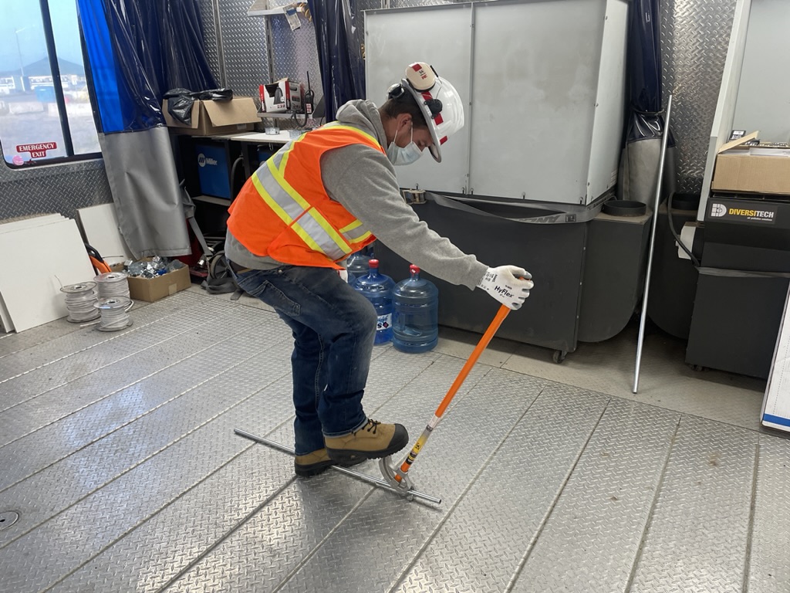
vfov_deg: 53.1
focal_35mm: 26
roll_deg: +2.7
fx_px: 593
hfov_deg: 67.3
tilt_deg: -19.8
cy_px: 296
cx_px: 395
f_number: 1.6
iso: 100
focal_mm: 4.2
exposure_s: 1/121
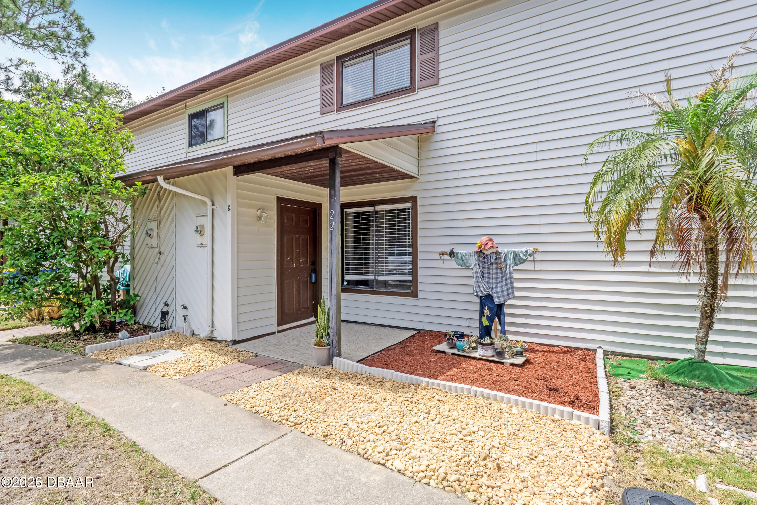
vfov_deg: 72.0
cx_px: 378
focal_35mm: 16
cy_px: 252
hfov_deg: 95.0
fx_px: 347
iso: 250
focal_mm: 11
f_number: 9
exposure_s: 1/3200
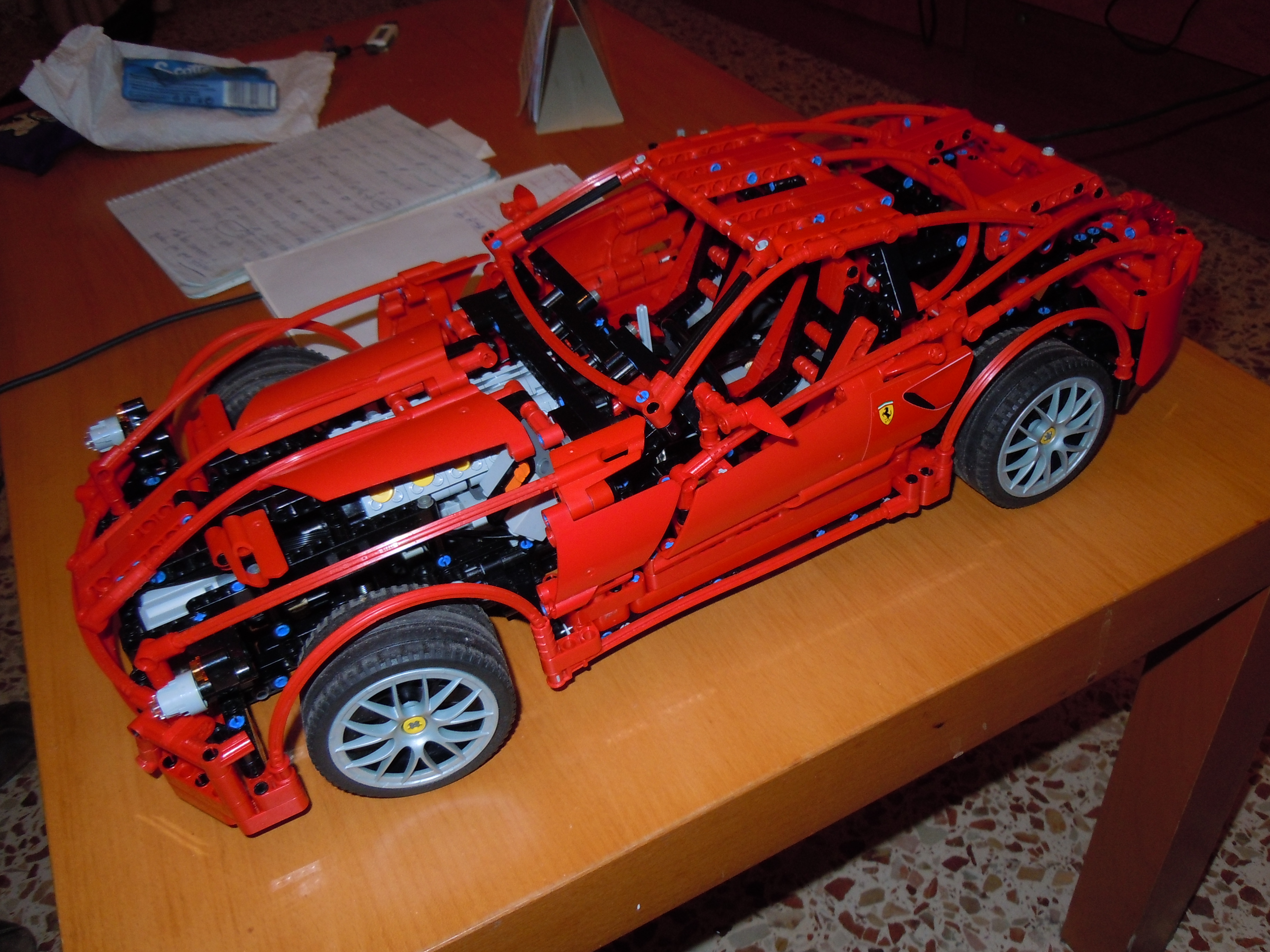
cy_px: 476
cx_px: 635
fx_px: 1101
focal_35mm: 30
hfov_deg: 60.0
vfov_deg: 46.8
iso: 200
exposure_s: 1/30
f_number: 3.5
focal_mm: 5.4
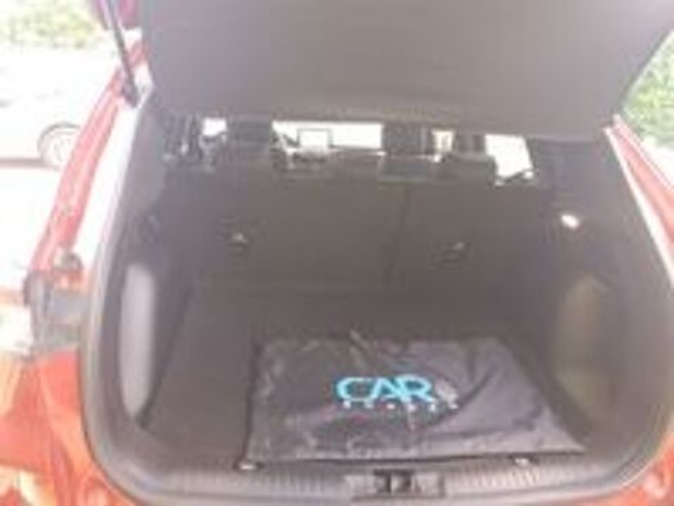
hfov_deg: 63.4
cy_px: 253
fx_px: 545
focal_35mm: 28
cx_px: 337
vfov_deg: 49.7
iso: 160
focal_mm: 3.7
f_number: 1.9
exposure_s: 1/33
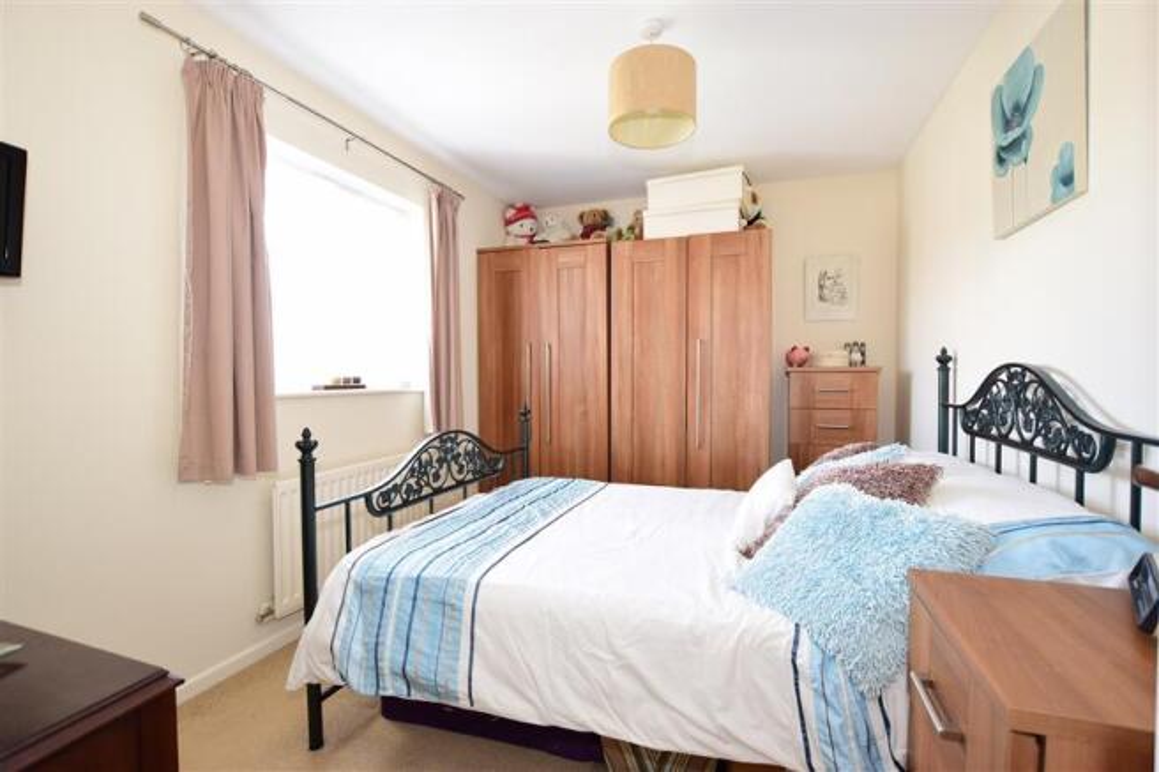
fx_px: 531
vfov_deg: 72.0
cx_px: 580
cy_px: 386
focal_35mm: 16
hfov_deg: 95.0
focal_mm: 11
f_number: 5
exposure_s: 1/13
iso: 200
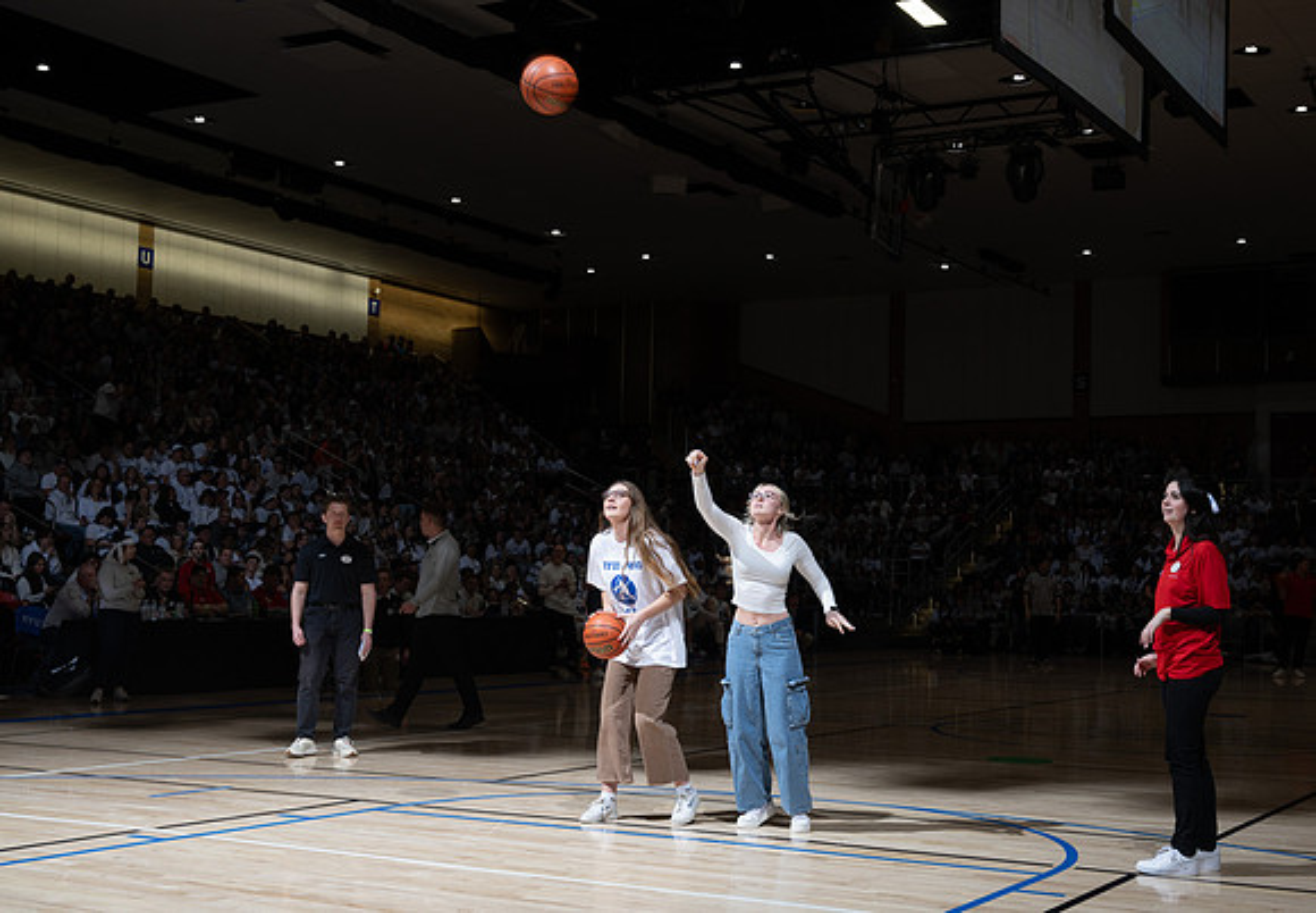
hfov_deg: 41.0
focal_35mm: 47
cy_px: 491
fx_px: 1758
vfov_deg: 29.1
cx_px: 736
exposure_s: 1/60
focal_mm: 43
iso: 100
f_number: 6.3
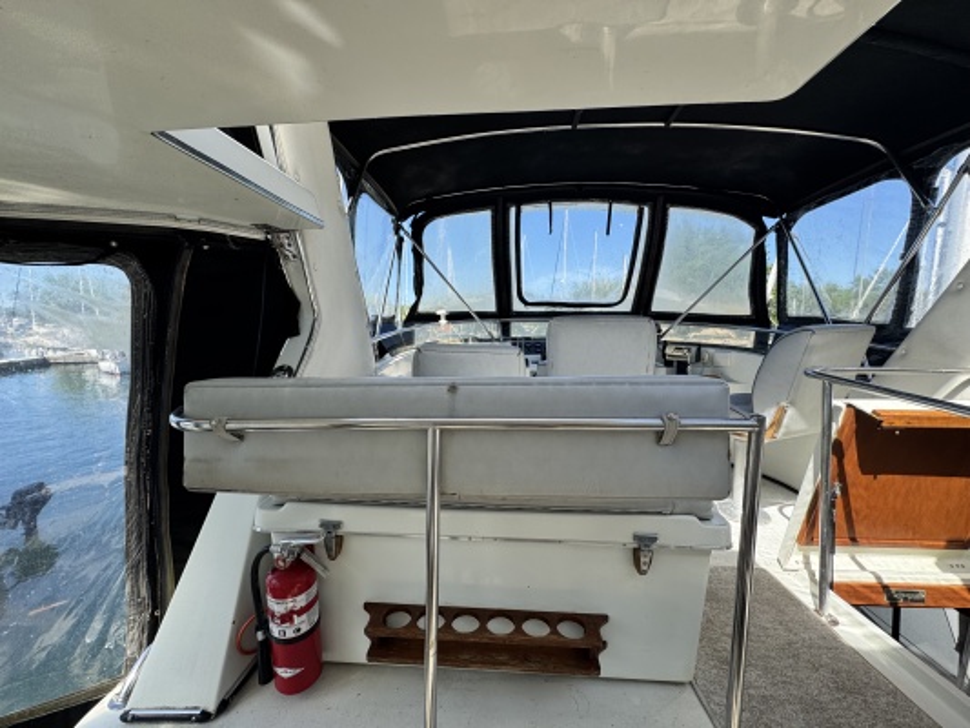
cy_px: 364
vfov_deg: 85.7
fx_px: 392
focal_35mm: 14
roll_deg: +0.2
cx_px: 485
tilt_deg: -6.1
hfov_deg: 102.1
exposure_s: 1/657
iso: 40
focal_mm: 2.22
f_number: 2.2
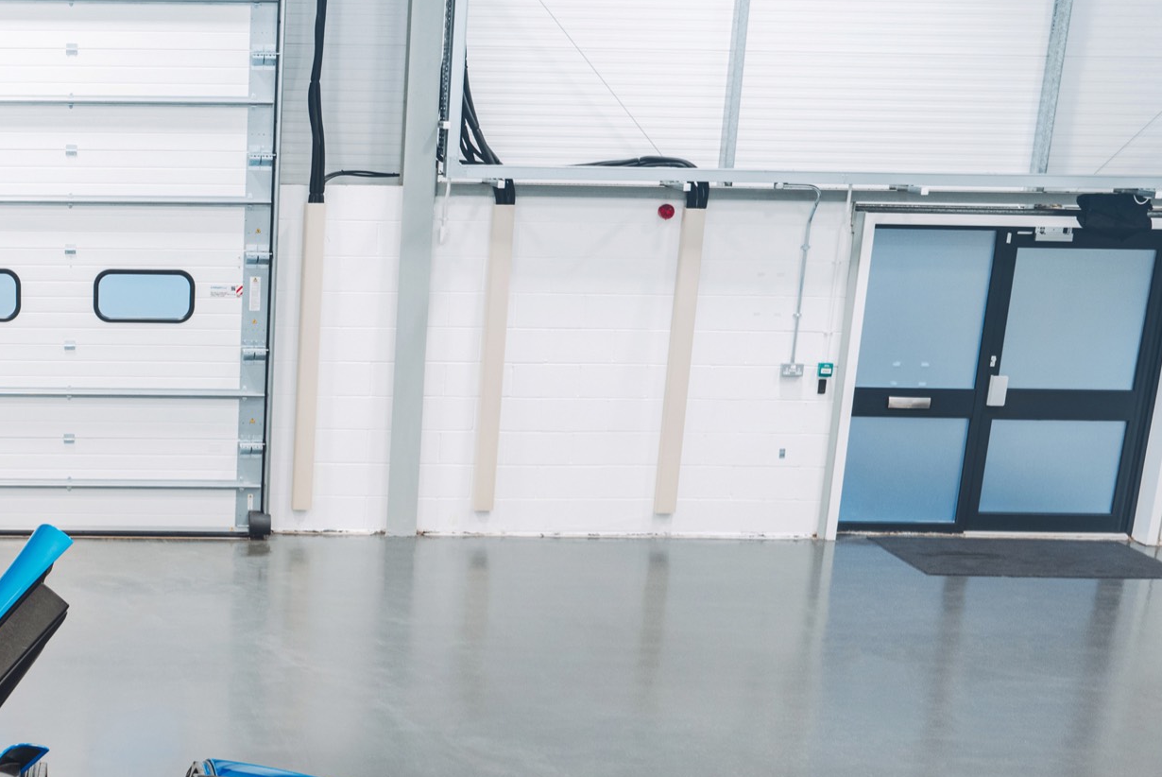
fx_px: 1970
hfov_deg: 31.2
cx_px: 93
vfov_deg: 21.0
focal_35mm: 61
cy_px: 889
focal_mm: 25
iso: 400
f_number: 7.1
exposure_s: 1/13
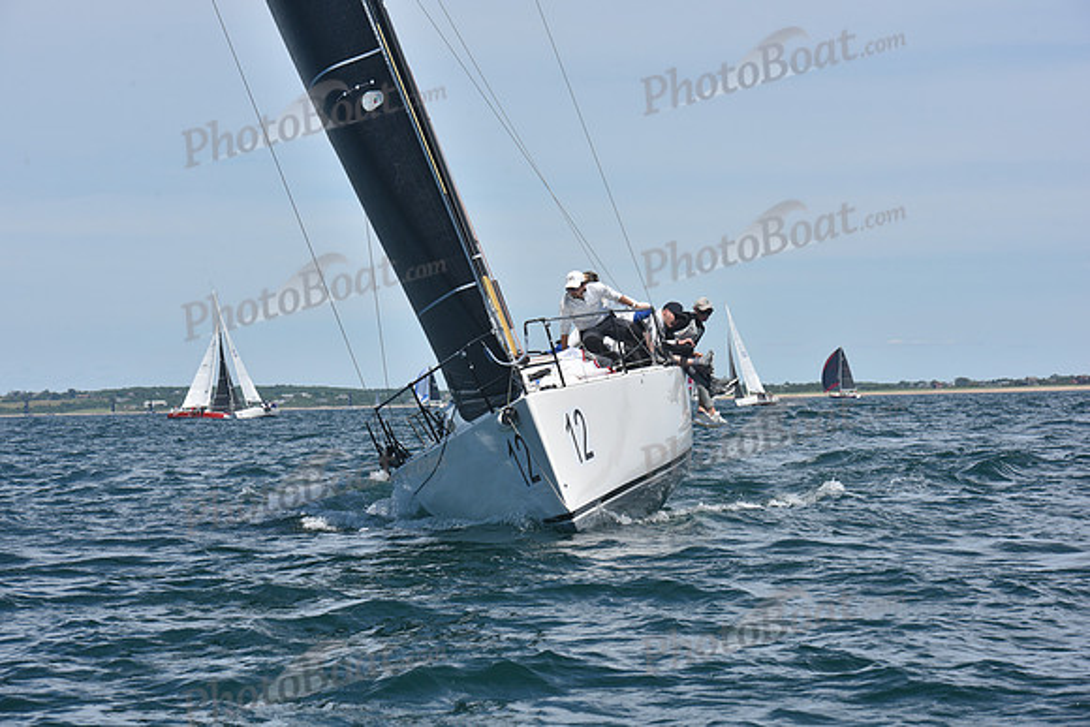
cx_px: 545
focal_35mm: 125
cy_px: 364
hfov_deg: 16.4
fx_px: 3785
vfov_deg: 11.0
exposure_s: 1/800
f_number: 11
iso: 250
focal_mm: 125
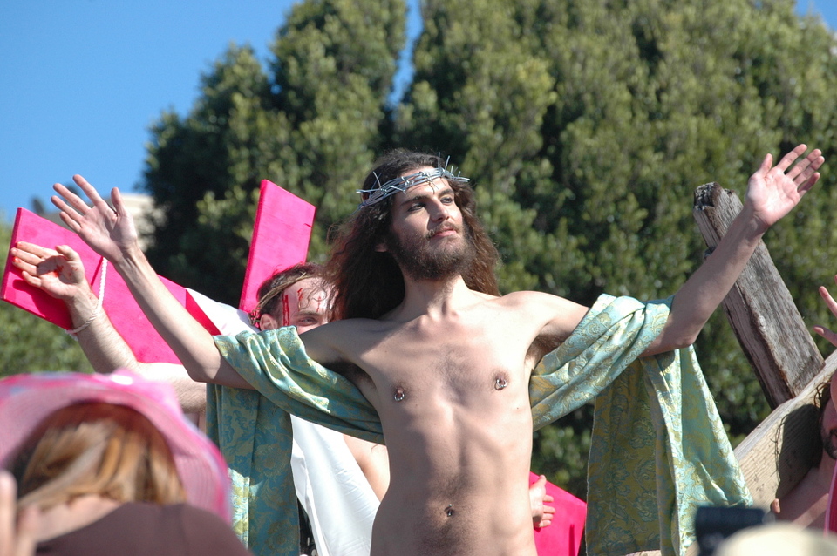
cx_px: 418
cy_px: 278
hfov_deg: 8.9
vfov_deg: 5.9
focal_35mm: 232
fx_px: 5400
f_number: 10
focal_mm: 155
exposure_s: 1/640
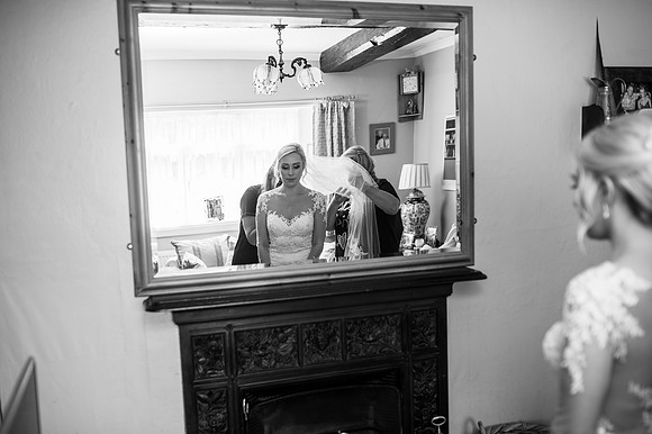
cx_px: 326
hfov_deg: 52.5
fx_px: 661
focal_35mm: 37
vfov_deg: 36.3
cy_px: 217
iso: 100
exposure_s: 1/125
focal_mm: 35
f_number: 2.2
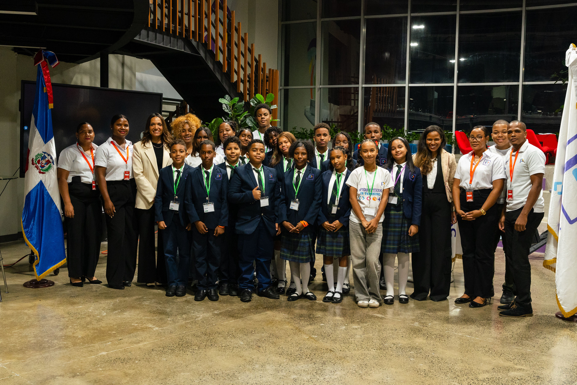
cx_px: 280
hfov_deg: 50.9
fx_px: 606
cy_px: 192
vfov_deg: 35.2
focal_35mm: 38
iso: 3200
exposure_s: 1/200
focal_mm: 24
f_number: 4
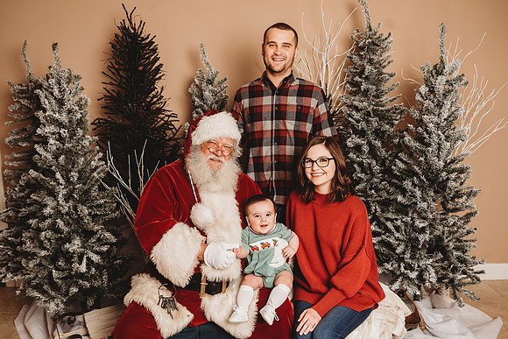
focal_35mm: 29
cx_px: 249
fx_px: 408
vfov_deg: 45.1
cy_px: 177
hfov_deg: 63.8
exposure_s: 1/160
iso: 100
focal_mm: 24
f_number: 4
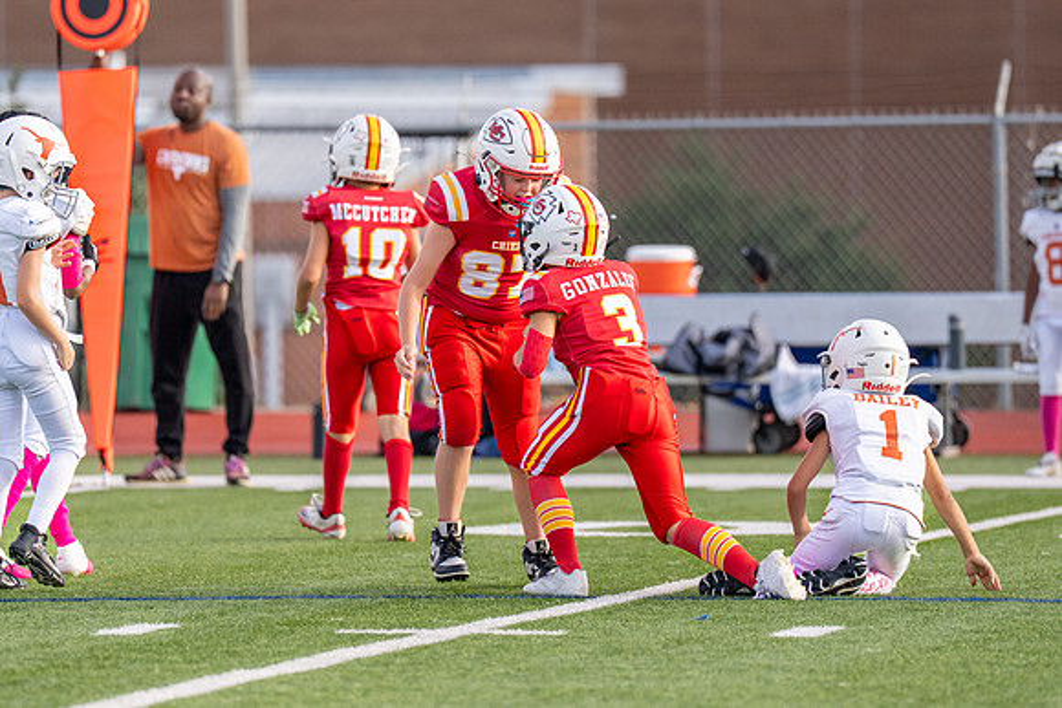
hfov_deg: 5.0
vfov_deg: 3.4
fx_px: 12106
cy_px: 372
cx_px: 532
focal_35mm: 410
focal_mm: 200
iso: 320
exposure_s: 1/2500
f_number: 2.8
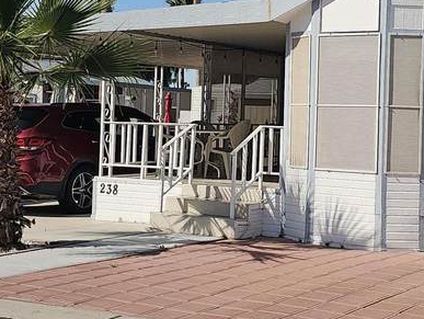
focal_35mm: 76
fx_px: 932
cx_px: 277
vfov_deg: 19.3
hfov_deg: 25.5
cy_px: 91
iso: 10
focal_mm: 6.3
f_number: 1.7
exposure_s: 1/1252
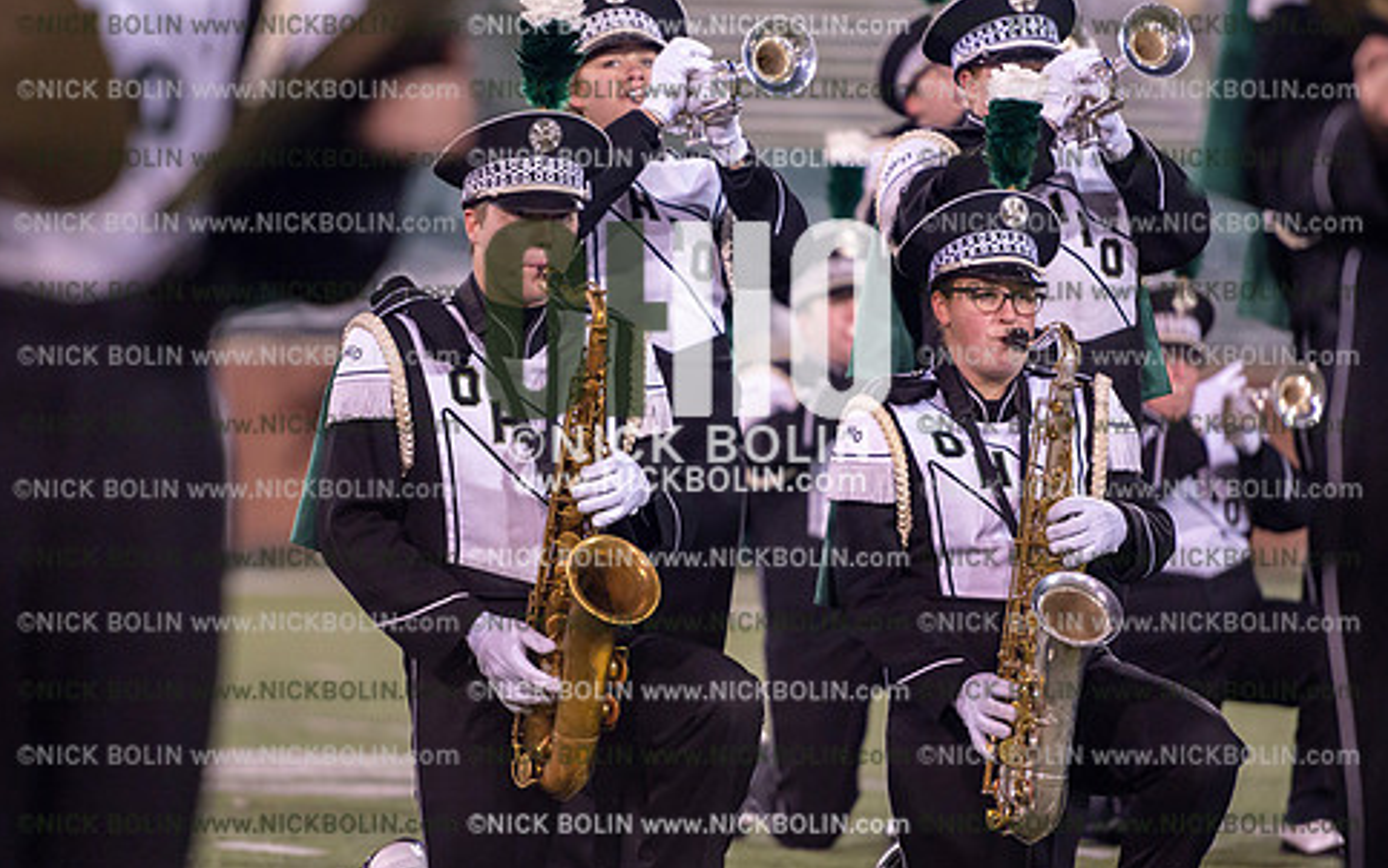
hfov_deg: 8.6
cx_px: 687
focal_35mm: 245
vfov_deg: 5.4
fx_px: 9269
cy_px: 358
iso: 2500
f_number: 2.8
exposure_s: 1/1250
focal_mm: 200
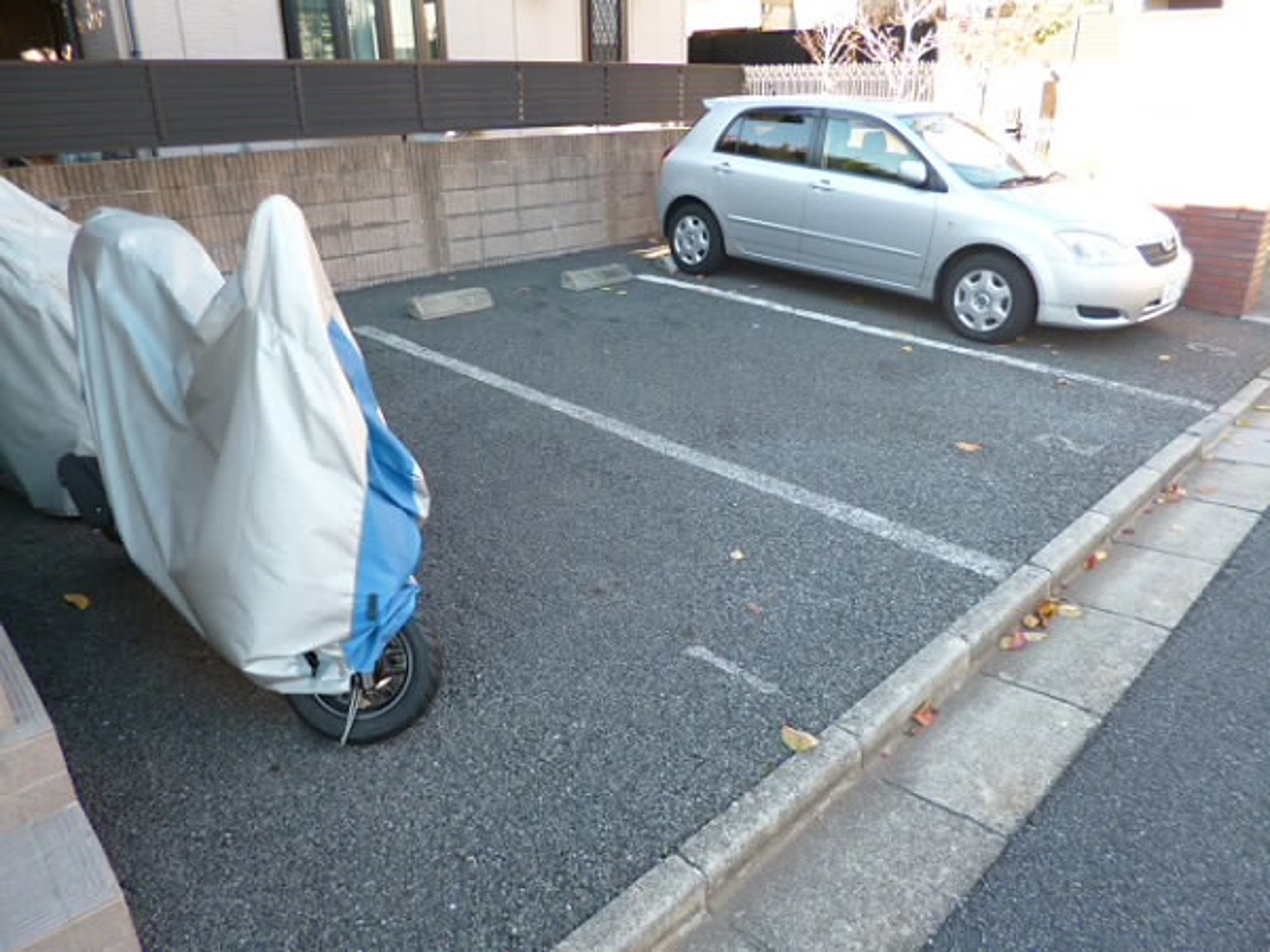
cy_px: 476
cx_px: 635
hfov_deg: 71.6
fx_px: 881
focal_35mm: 24
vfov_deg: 56.8
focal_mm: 4.3
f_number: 2.5
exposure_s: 1/80
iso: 100
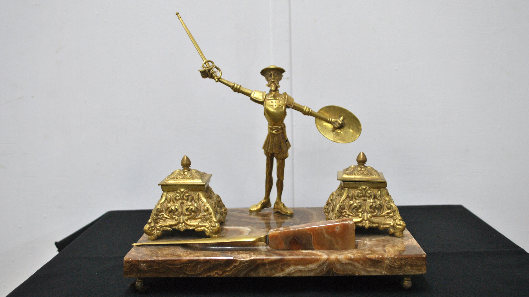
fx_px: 533
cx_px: 263
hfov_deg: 52.8
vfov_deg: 31.2
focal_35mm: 38
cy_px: 138
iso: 400
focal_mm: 24
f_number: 4
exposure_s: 1/50
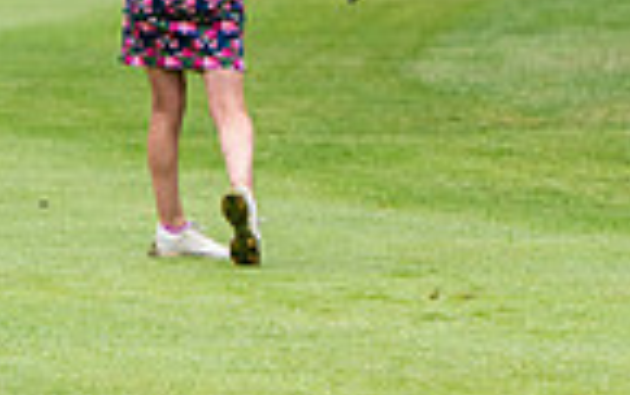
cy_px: -397
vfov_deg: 2.6
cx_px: 269
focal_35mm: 508
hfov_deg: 4.1
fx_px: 8732
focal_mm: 125
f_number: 4
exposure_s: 1/640
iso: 640
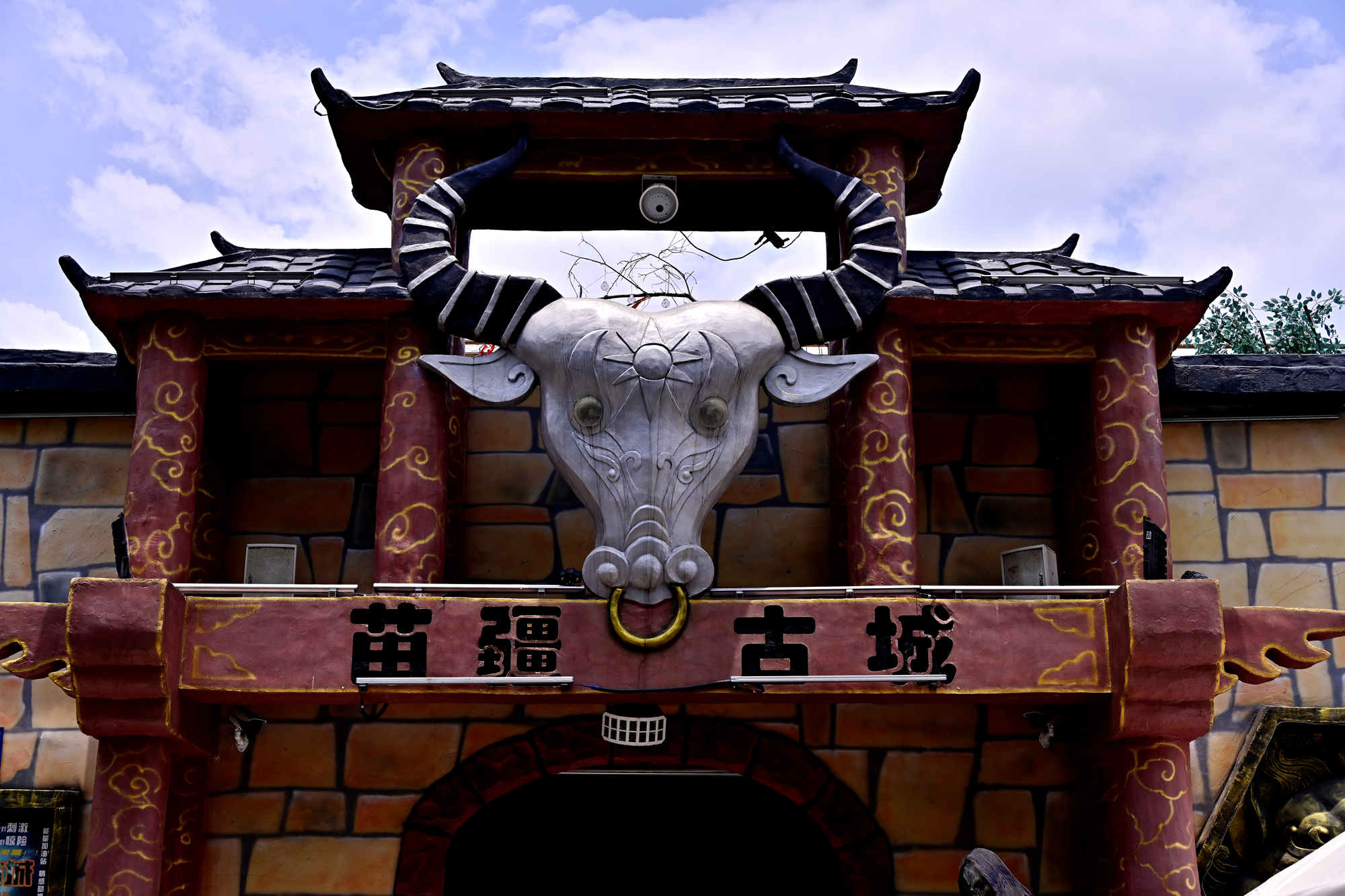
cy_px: 448
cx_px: 672
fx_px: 1718
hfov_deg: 42.7
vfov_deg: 29.2
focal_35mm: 46
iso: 64
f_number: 5.3
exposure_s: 1/800
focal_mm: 46
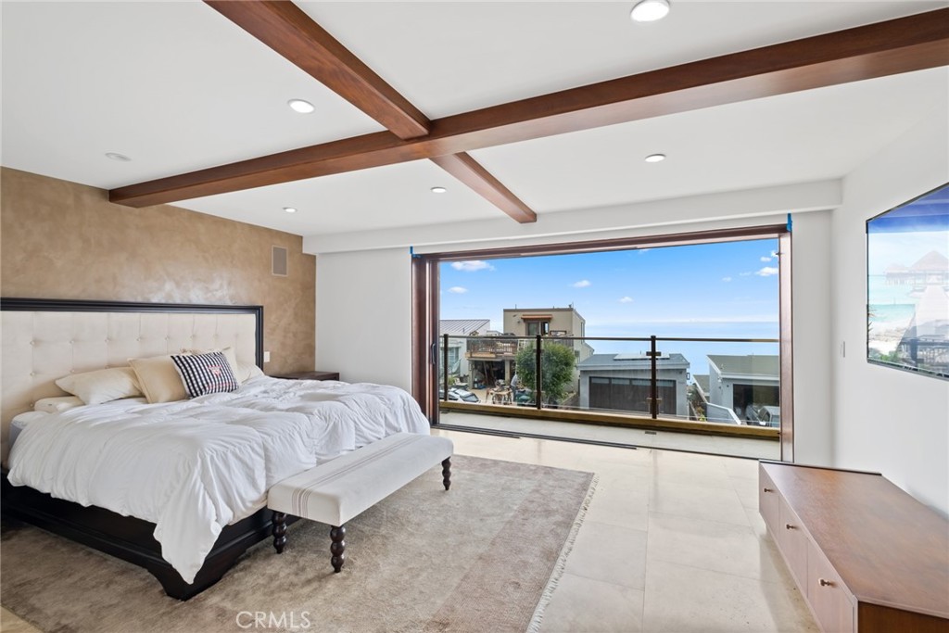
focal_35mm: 15
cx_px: 474
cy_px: 316
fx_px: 395
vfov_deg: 77.3
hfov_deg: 100.4
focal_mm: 10
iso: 200
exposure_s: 1/8
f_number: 8
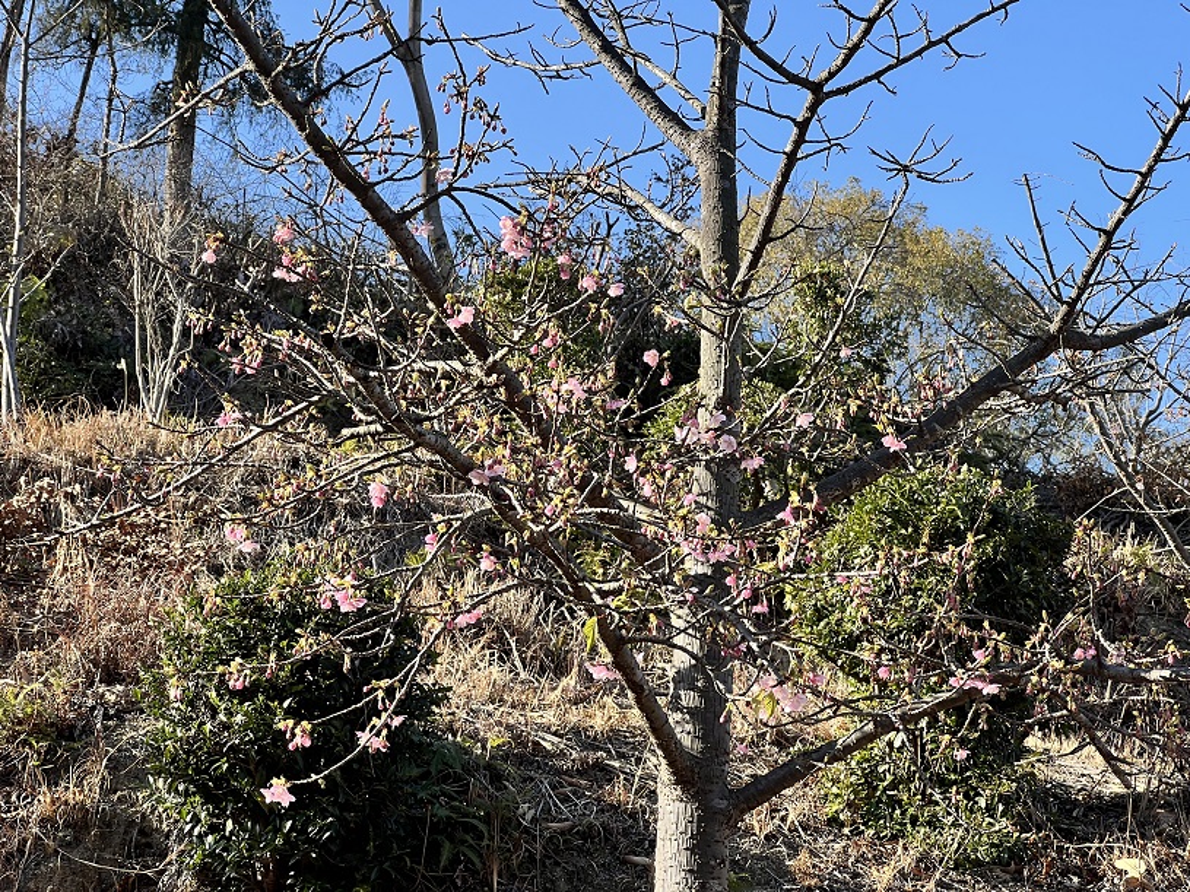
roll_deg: +0.1
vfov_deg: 19.1
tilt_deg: +23.4
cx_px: 595
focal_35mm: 77
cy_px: 446
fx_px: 2647
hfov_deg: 25.3
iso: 32
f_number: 2.8
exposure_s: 1/197
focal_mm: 9
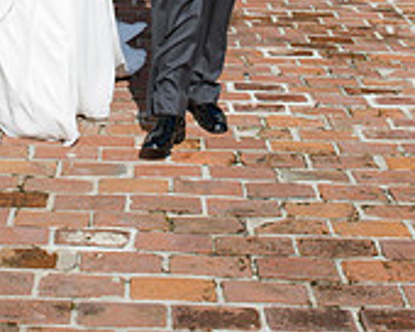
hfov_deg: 22.9
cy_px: -129
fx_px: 1019
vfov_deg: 17.1
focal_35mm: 83
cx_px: 139
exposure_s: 1/250
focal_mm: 26
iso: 100
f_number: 11
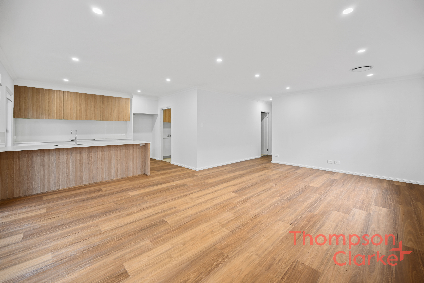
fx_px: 165
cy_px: 142
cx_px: 212
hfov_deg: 104.2
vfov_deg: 81.3
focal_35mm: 14
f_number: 4
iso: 100
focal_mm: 14
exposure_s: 1/10
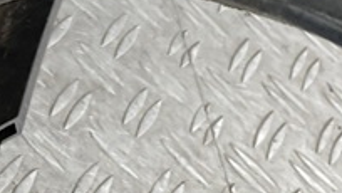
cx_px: 84
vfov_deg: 7.3
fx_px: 1415
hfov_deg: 13.7
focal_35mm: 156
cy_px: -277
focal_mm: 3
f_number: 1.8
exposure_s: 1/120
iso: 32
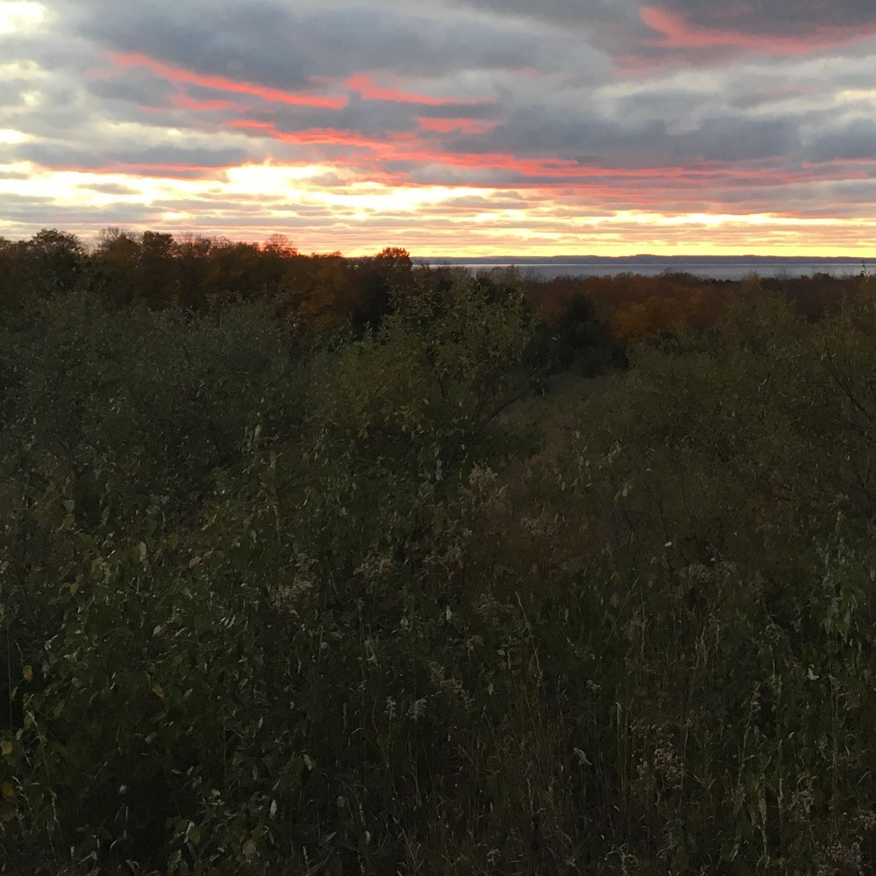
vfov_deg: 32.2
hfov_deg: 31.9
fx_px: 1489
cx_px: 697
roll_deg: +0.3
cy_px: 229
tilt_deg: +1.3
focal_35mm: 52
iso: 32
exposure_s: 1/30
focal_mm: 4.15
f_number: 2.2
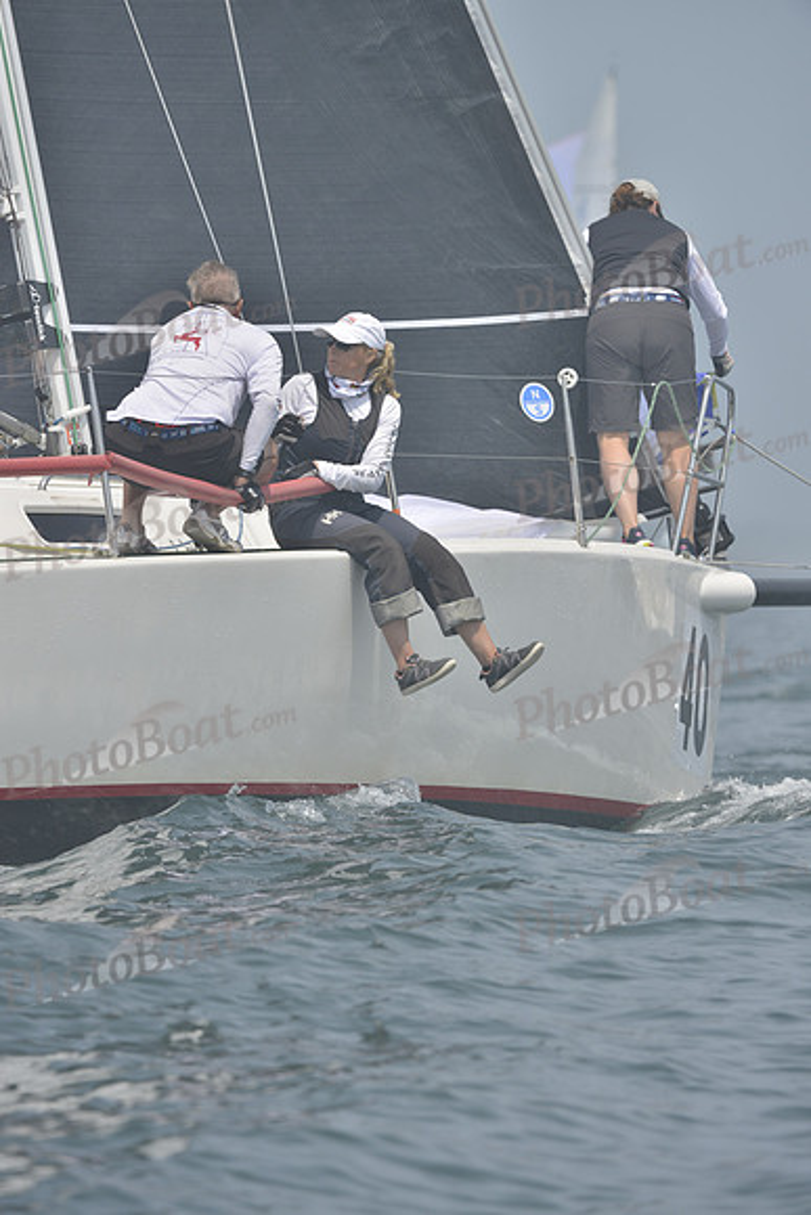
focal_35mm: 300
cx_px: 406
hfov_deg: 4.6
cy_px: 608
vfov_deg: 6.9
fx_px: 10131
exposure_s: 1/1000
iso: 280
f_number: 8
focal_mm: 300
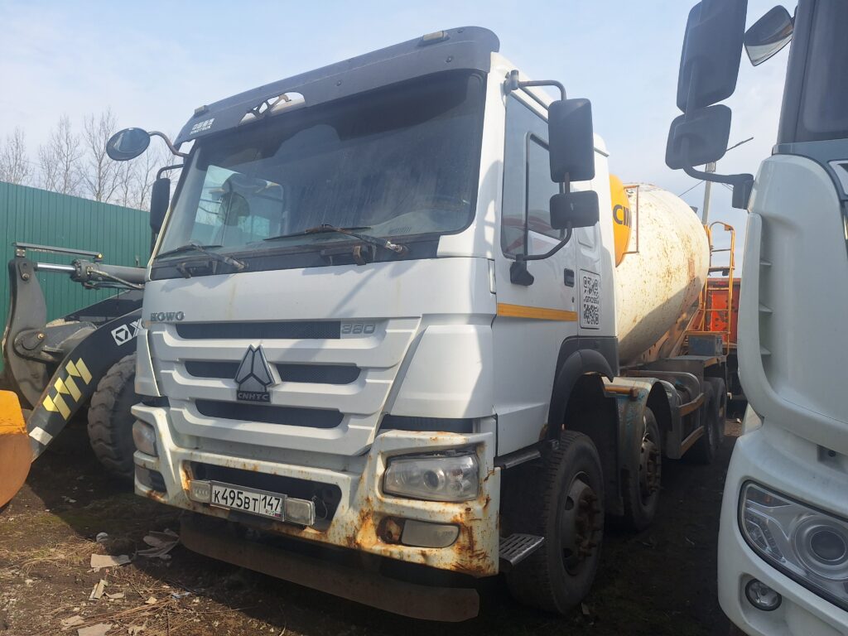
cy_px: 318
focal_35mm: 23
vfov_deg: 58.9
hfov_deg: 73.9
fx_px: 563
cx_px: 424
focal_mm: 5.54
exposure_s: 1/2141
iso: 40
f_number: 1.8
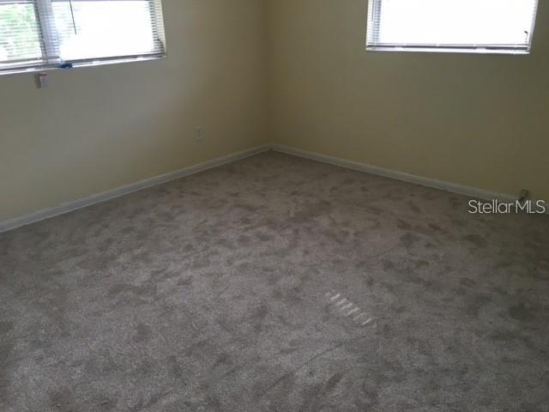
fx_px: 460
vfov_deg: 48.2
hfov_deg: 61.7
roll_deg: +2.4
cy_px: 206
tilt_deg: -25.6
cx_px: 274
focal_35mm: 29
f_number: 2.2
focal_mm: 4.15
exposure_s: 1/30
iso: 64
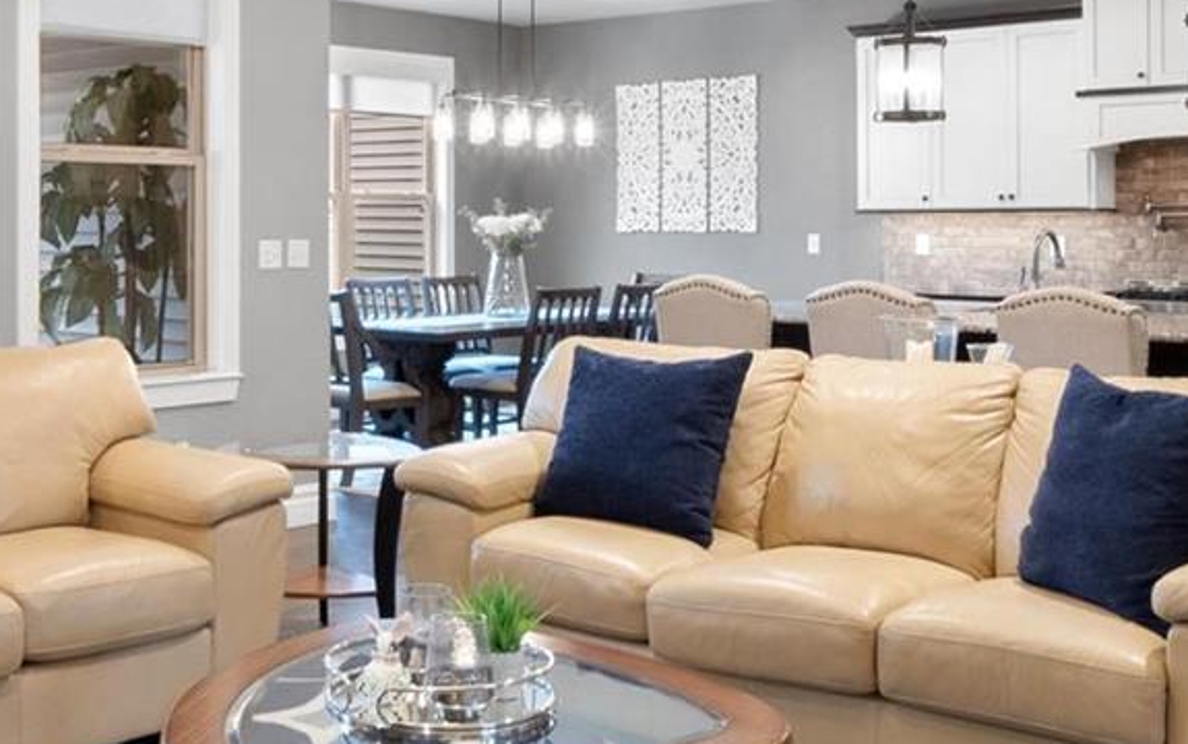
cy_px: 244
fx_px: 1652
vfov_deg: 25.2
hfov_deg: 38.7
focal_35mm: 51
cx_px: 322
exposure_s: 1
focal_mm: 9
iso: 400
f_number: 10
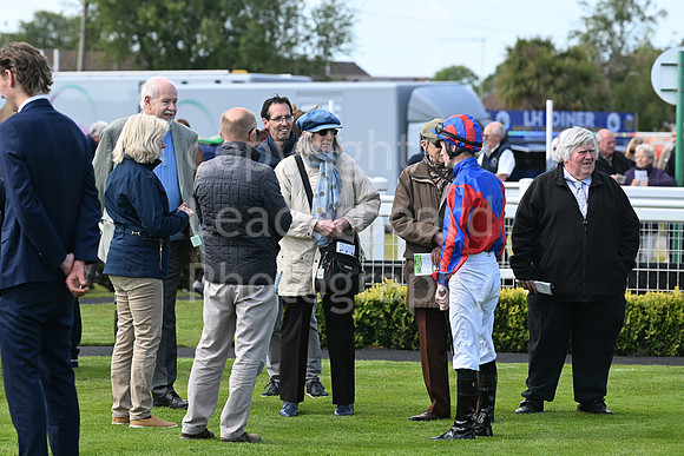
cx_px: 342
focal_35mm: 200
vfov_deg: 6.9
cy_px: 228
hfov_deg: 10.3
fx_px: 3801
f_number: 6.3
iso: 400
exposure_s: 1/640
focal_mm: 200
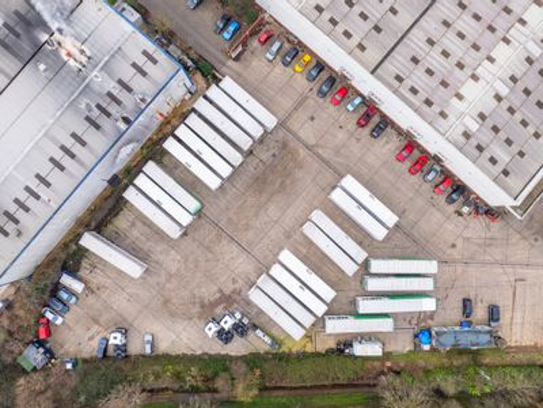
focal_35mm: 24
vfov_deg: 56.8
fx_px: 376
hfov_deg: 71.6
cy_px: 204
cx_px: 272
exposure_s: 1/200
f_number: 3.2
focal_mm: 12.29
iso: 100
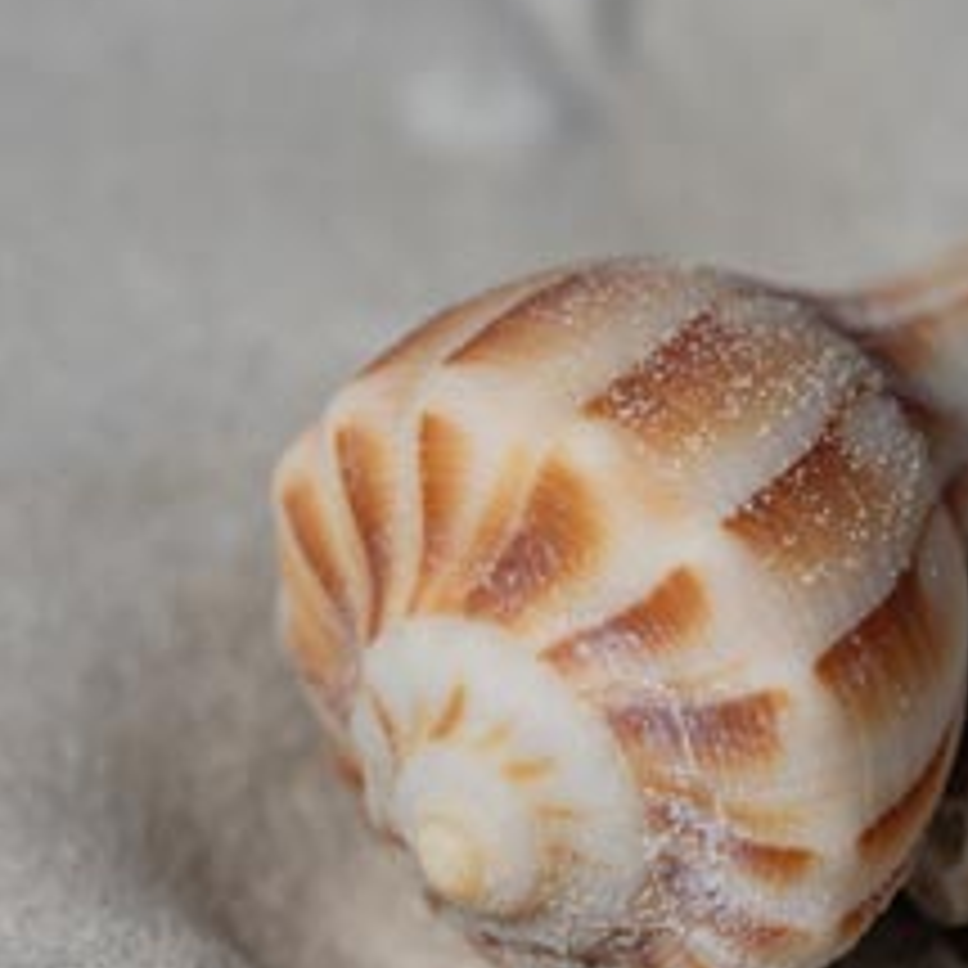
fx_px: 30024
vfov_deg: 1.8
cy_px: 612
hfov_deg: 1.8
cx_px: 698
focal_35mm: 949
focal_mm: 400
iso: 200
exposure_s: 1/2500
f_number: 7.1
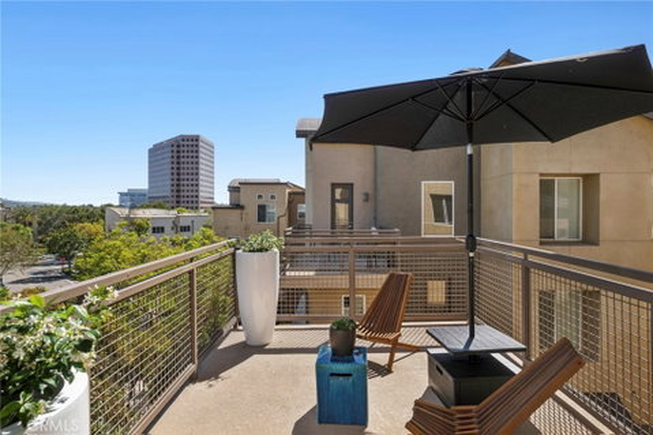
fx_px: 363
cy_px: 218
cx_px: 326
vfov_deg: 61.9
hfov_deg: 84.0
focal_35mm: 20
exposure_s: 1/200
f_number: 9
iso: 100
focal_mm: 20
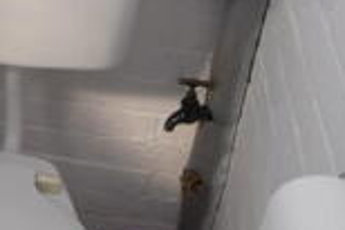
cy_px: -19
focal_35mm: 73
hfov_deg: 25.1
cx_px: -59
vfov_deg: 18.1
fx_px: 701
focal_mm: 11.5
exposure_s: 1/200
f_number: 7.1
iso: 200
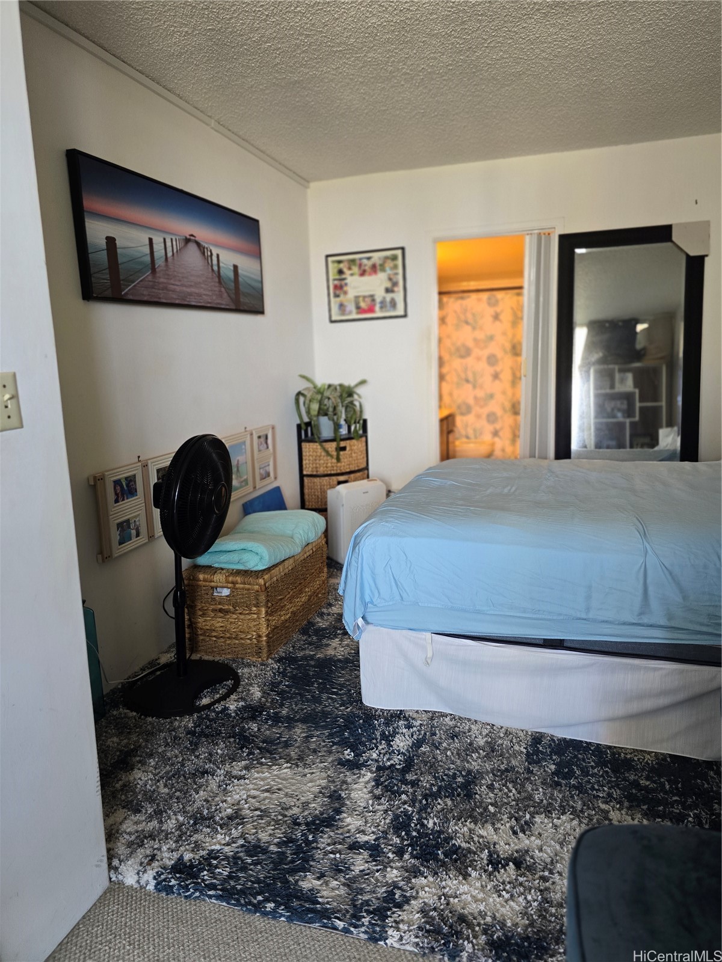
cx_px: 361
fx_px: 640
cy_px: 481
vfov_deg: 73.9
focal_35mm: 23
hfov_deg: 58.9
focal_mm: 6.3
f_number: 1.7
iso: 320
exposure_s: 1/120
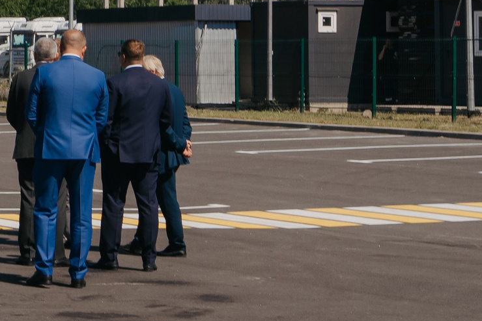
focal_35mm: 173
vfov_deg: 7.9
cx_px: -167
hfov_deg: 11.5
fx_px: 2316
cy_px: -6
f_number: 14
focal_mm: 50
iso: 160
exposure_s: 1/200
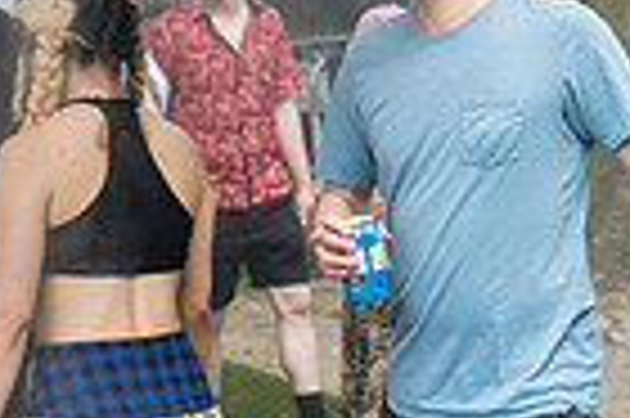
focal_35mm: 145
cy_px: 70
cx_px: 122
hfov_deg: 14.1
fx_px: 2535
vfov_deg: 9.4
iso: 800
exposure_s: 1/100
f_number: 3.5
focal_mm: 35
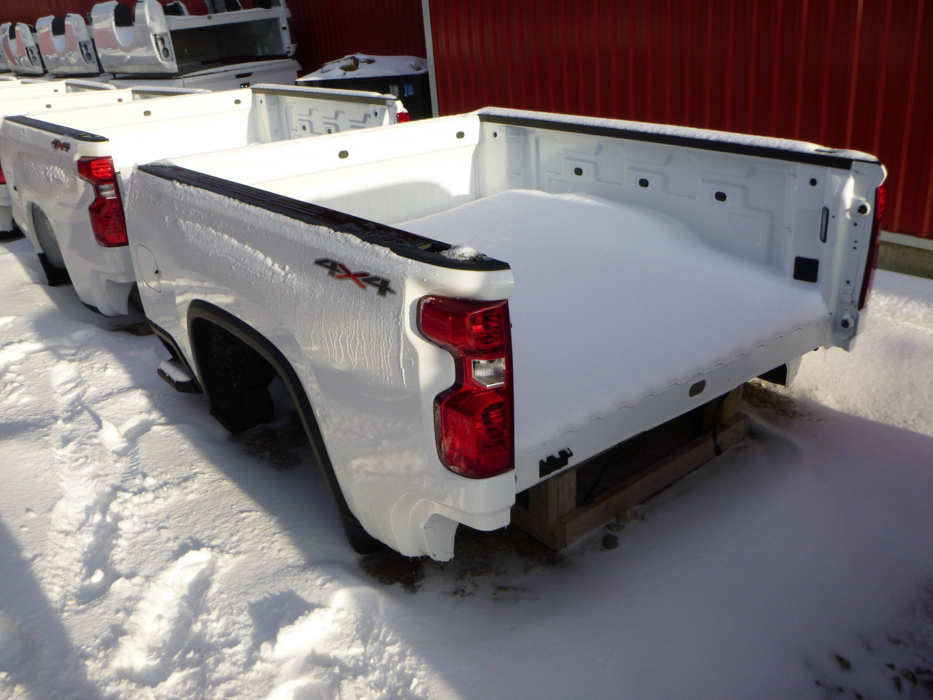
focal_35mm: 31
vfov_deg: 45.4
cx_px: 466
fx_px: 836
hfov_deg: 58.4
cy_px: 350
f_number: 4.2
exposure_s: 1/500
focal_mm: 5.5
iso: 100
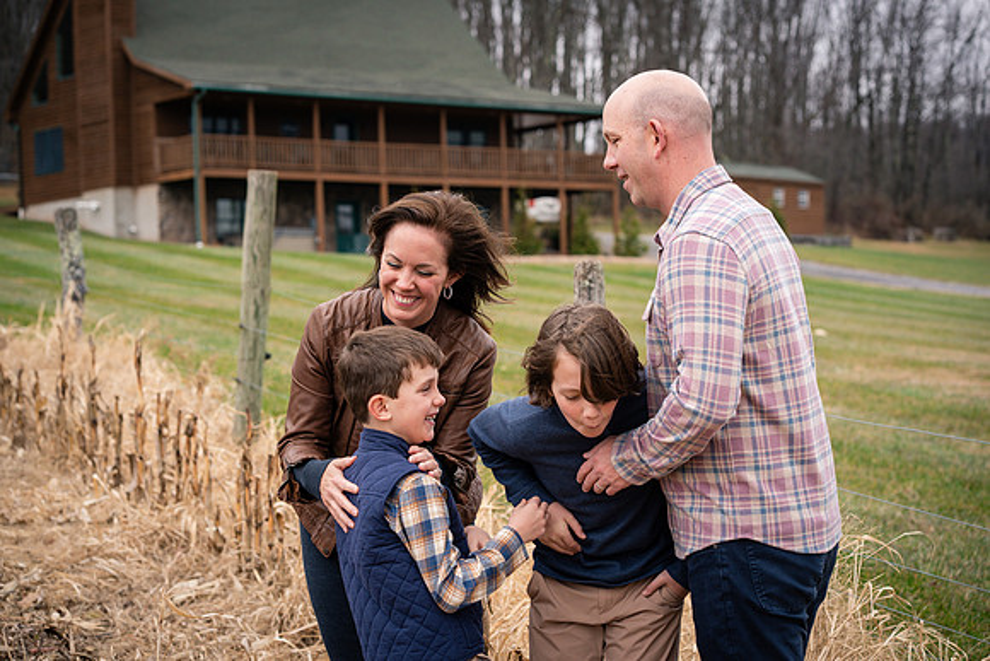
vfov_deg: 16.1
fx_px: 2338
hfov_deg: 23.9
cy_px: 330
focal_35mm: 85
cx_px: 495
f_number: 5
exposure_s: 1/320
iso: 320
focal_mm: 85
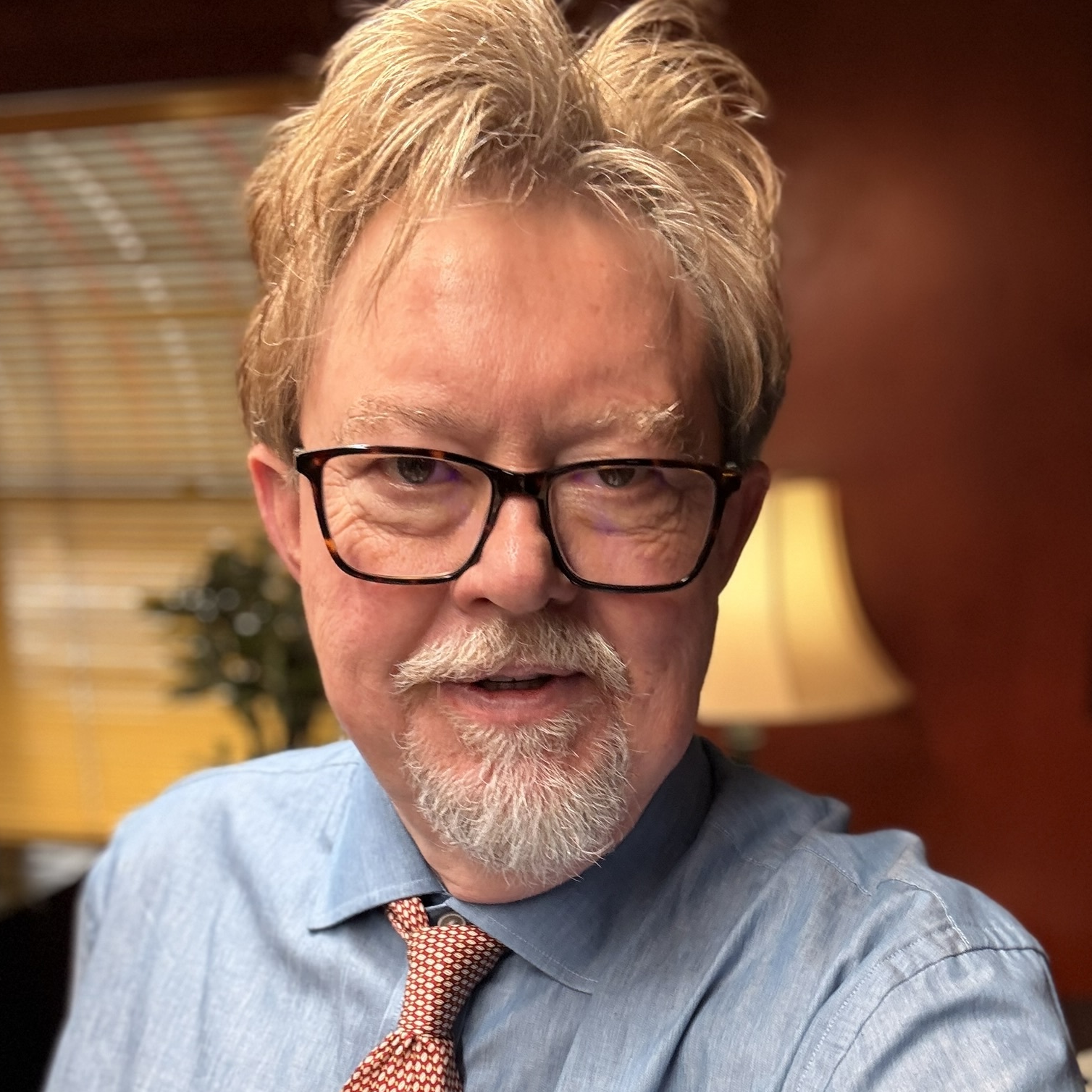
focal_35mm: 36
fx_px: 1285
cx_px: 539
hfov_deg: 46.0
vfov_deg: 45.3
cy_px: 740
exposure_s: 1/60
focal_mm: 2.69
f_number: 1.9
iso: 125
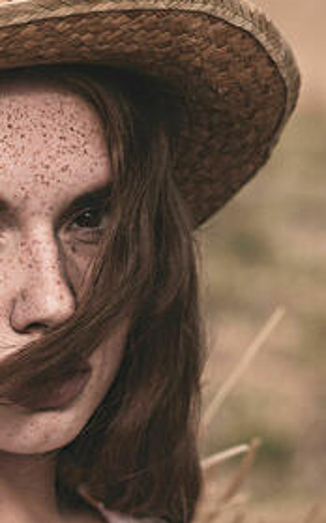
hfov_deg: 4.7
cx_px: -45
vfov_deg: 7.5
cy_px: 459
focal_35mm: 281
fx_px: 4001
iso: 200
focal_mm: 85
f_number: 4
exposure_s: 1/1400
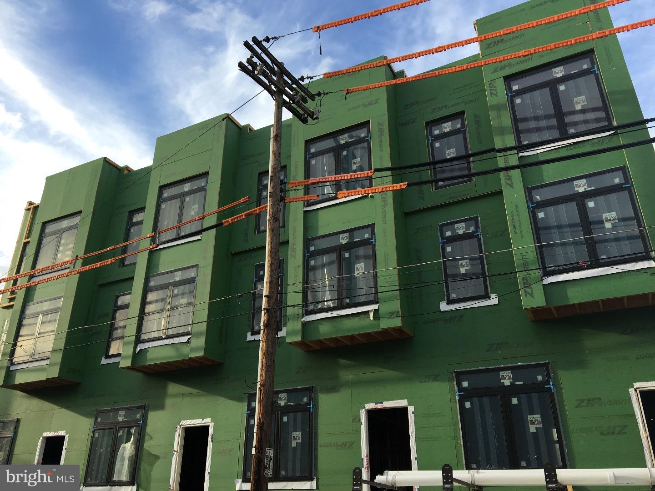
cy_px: 246
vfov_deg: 48.2
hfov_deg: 61.7
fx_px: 549
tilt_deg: +26.8
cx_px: 328
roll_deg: -0.5
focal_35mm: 29
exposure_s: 1/527
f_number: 2.2
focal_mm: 4.15
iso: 25
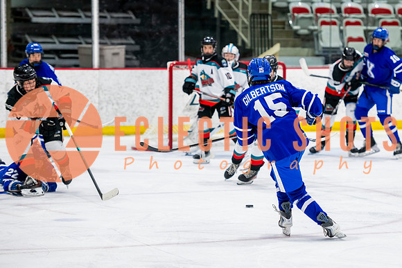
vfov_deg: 7.2
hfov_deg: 10.8
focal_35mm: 191
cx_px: 266
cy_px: 146
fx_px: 2132
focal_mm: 135
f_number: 3.2
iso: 1600
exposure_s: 1/800
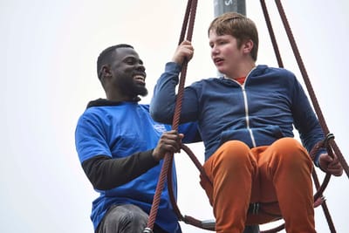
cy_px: 116
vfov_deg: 6.9
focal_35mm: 200
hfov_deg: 10.3
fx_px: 1939
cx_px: 174
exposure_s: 1/400
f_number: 3.5
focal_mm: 200
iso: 800
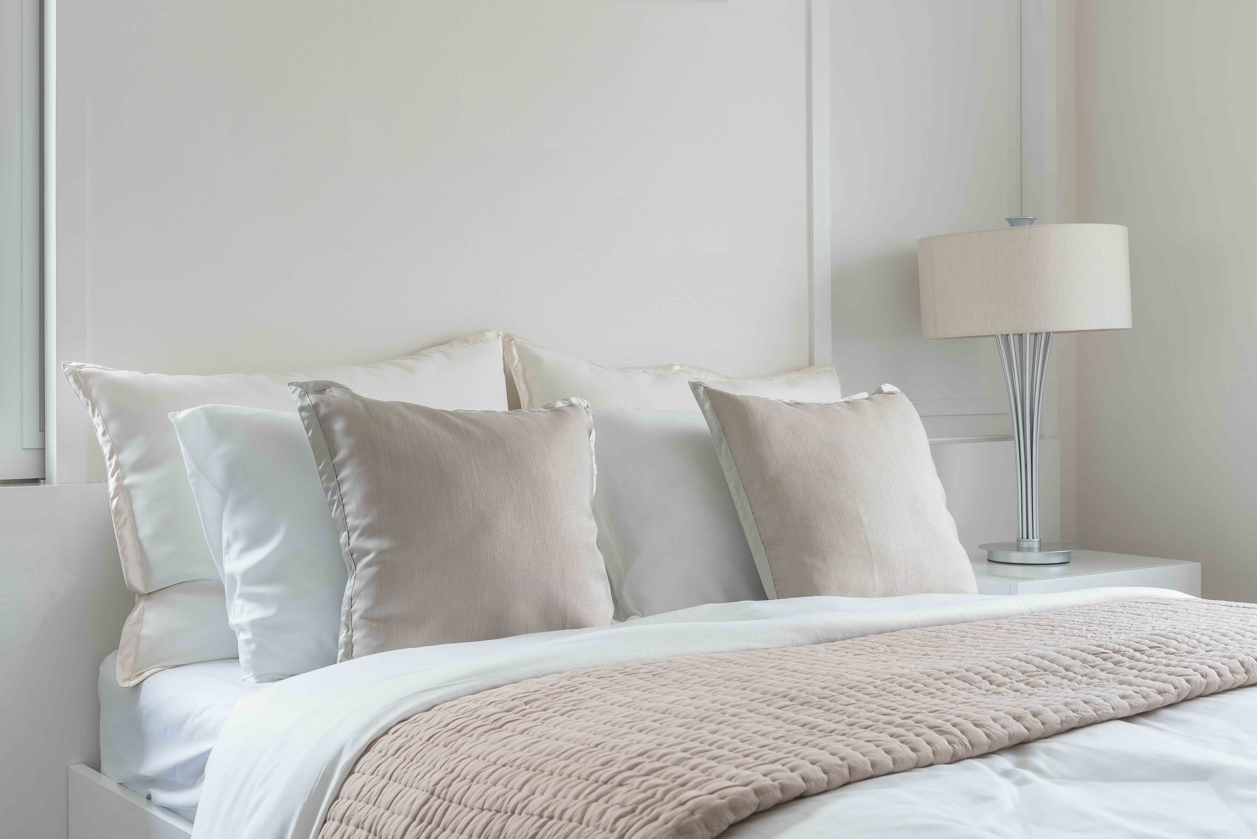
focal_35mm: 48
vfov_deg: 28.1
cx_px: 628
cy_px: 420
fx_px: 1677
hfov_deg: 41.1
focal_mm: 48
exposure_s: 1/3
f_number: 10
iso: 100
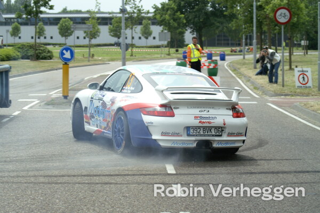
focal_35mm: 112
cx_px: 160
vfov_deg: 12.2
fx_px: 999
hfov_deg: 18.2
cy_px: 106
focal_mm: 75
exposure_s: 1/320
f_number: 6.3
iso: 100
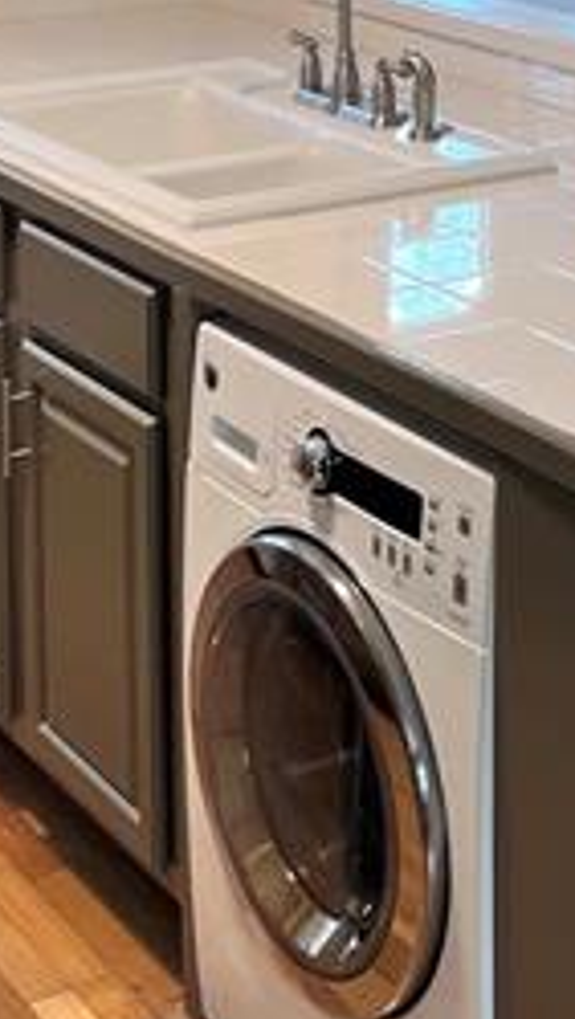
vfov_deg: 22.7
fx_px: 2353
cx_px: 428
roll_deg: +2.5
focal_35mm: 87
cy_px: -171
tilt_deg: -2.1
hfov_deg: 13.9
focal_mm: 5.7
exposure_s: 1/60
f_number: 1.5
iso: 64
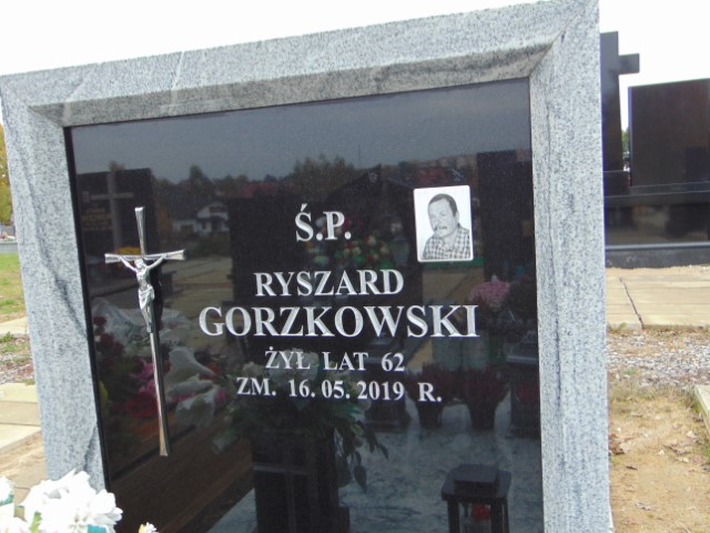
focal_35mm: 33
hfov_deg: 55.4
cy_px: 266
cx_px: 355
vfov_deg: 42.9
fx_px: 677
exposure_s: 1/80
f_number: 3.2
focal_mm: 5.8
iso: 80
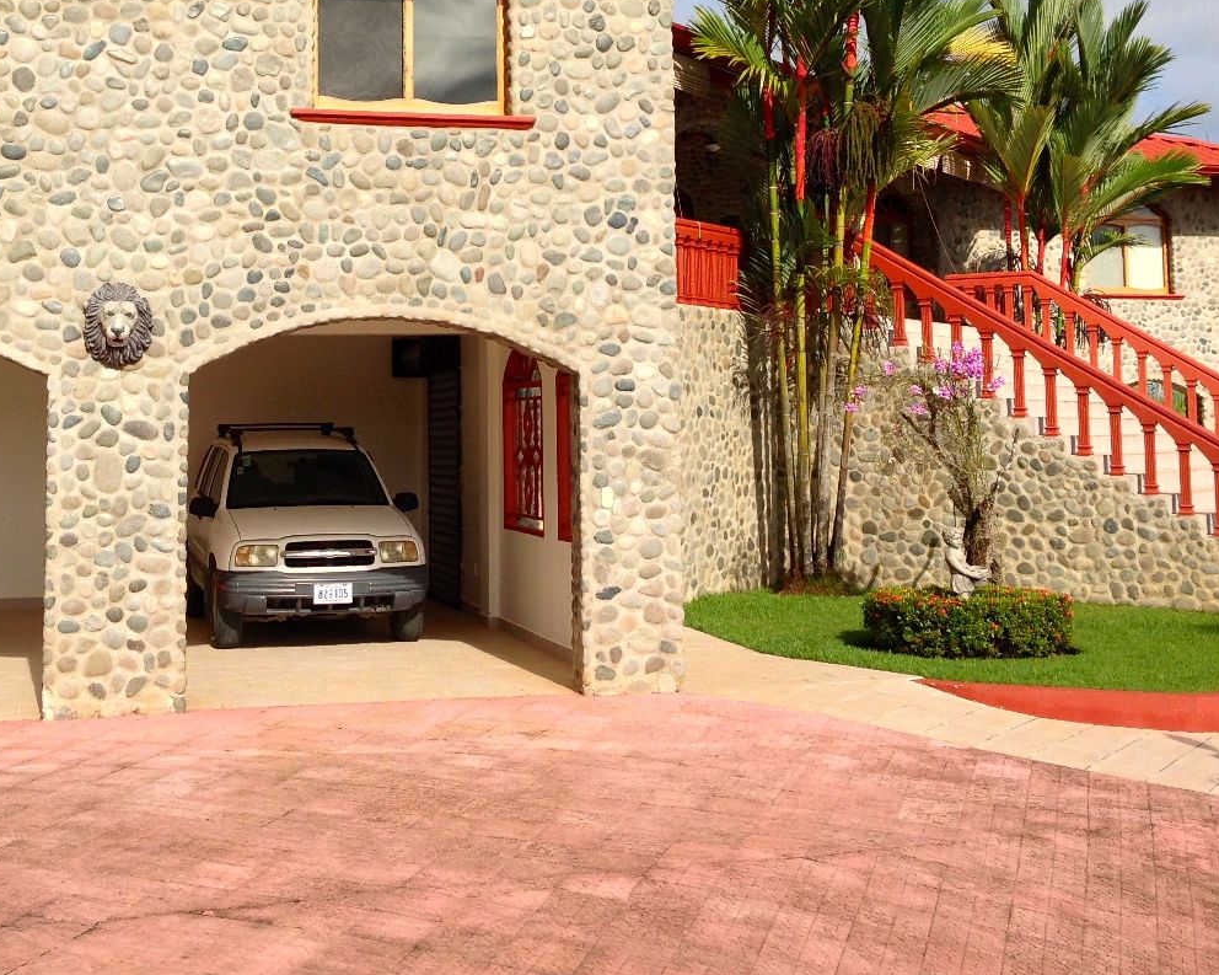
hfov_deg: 35.3
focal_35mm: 53
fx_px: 1912
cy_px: 263
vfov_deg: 28.2
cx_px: 494
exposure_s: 1/1695
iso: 50
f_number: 2.4
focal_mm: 4.13
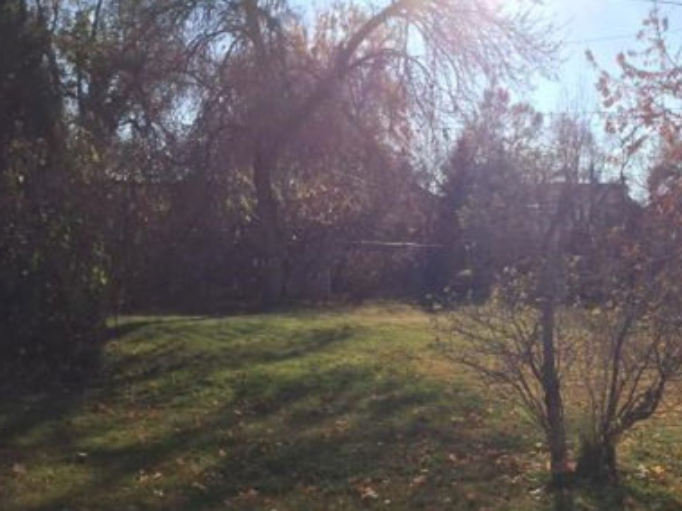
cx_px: 522
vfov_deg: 29.3
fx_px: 965
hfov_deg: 37.8
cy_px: 371
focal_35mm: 49
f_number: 2.2
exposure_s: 1/1883
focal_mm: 4.15
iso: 32
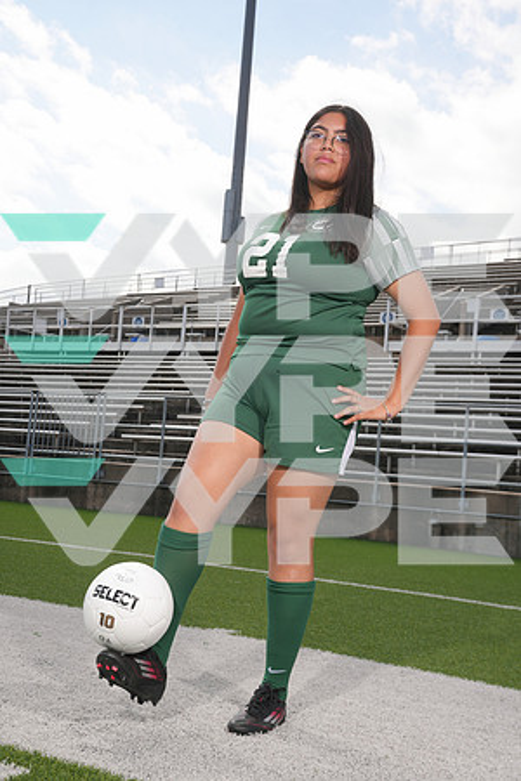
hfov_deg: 27.5
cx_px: 260
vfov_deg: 40.3
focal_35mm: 49
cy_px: 390
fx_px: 1064
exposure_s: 1/200
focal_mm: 49
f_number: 9
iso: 125
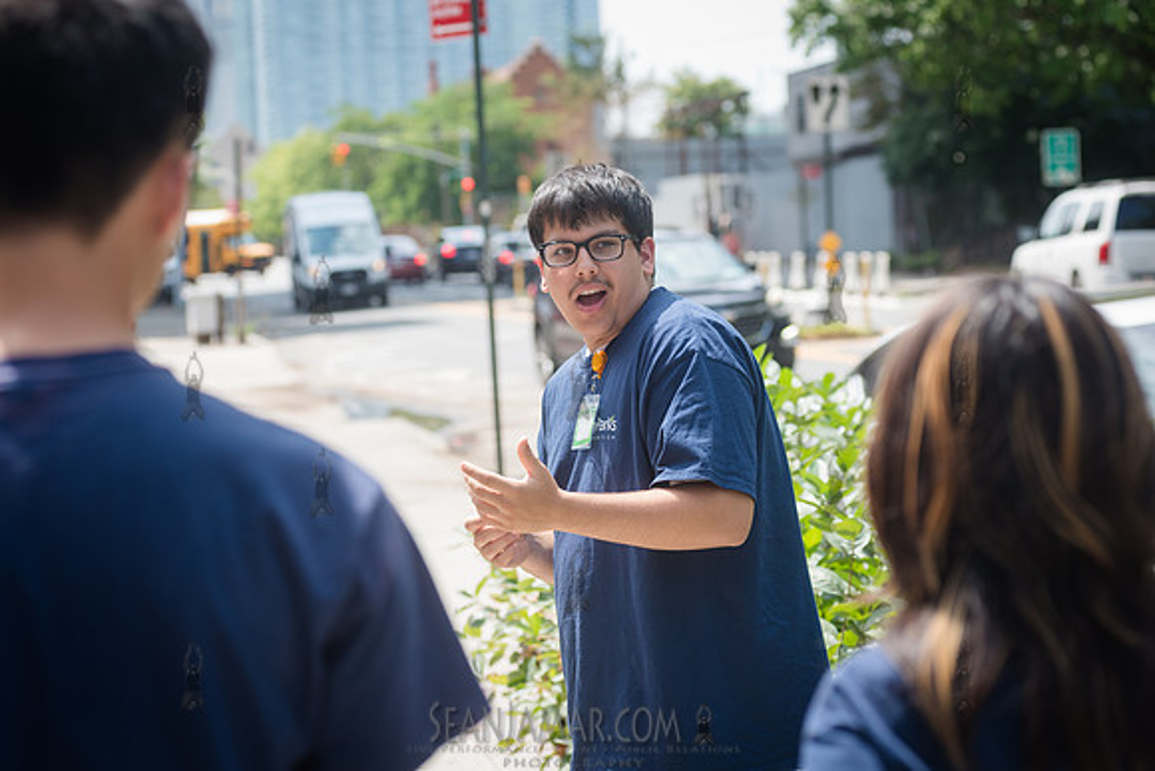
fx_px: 2587
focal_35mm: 81
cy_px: 386
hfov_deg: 25.2
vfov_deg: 16.9
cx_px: 578
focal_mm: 80
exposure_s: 1/640
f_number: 4.5
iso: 200
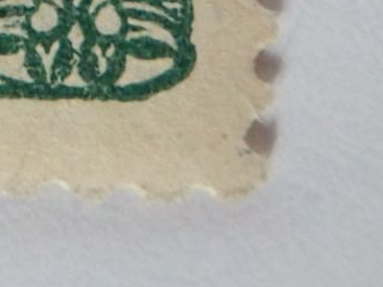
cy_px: -446
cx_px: -148
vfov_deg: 7.7
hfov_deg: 10.9
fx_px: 1958
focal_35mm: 177
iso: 800
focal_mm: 5.5
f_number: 2.3
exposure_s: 1/125
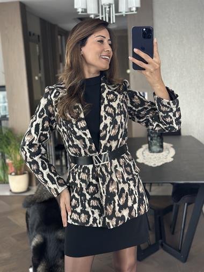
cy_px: 136
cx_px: 102
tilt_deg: -19.7
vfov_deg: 39.6
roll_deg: +4.1
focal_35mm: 48
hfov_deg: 30.3
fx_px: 377
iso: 400
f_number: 1.78
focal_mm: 6.86
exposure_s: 1/56
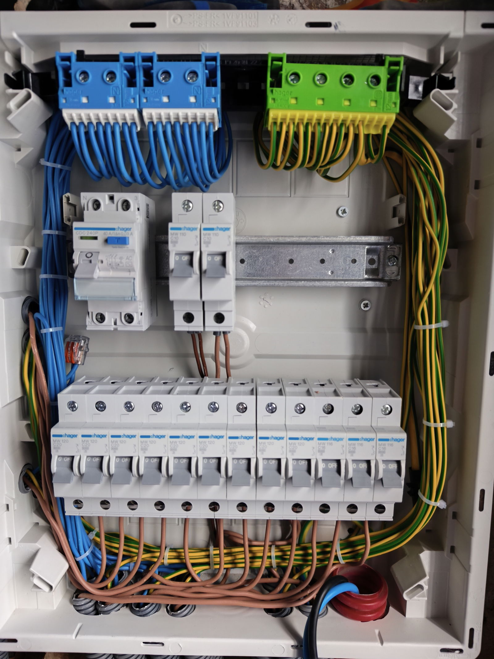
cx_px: 247
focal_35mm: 23
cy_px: 330
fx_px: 438
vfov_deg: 73.9
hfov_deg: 58.9
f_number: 1.65
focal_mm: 6.18
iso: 1250
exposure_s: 1/25
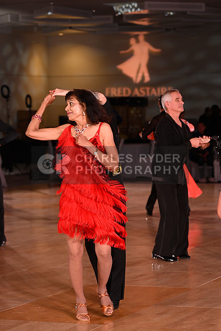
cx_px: 110
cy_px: 166
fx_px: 1242
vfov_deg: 15.2
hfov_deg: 10.2
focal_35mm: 135
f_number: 5
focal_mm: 135
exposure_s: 1/200
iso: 2000
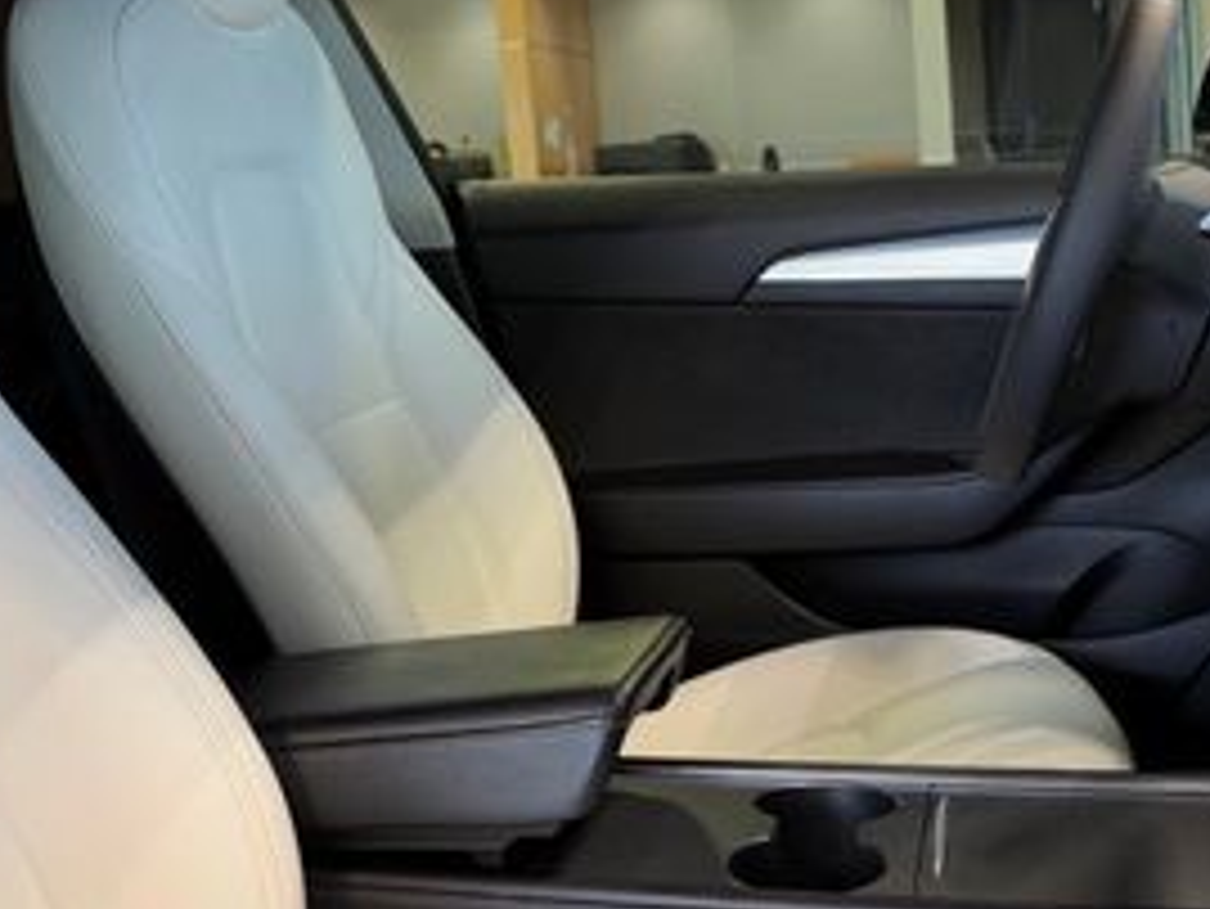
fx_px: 1993
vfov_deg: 25.7
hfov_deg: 33.8
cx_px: 589
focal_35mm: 57
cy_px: 387
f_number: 1.78
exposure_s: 1/104
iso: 125
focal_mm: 6.76
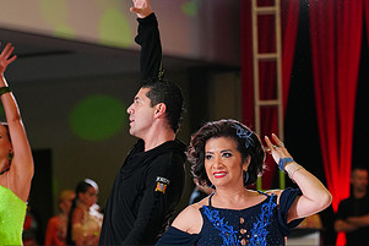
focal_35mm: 160
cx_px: 173
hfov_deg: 12.8
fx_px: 1641
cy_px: 286
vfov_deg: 8.5
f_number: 2.8
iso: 2500
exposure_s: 1/400
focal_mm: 83
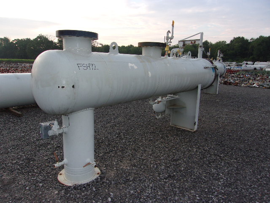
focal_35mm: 27
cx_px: 135
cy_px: 102
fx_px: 211
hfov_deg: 65.3
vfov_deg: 51.4
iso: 80
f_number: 3
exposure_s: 1/170
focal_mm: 4.9
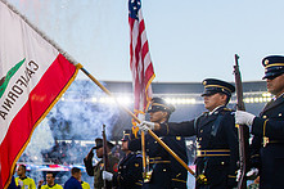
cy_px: 93
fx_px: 497
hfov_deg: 29.1
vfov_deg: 21.5
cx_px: -21
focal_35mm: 63
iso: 200
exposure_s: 1/1000
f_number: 2.8
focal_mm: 24
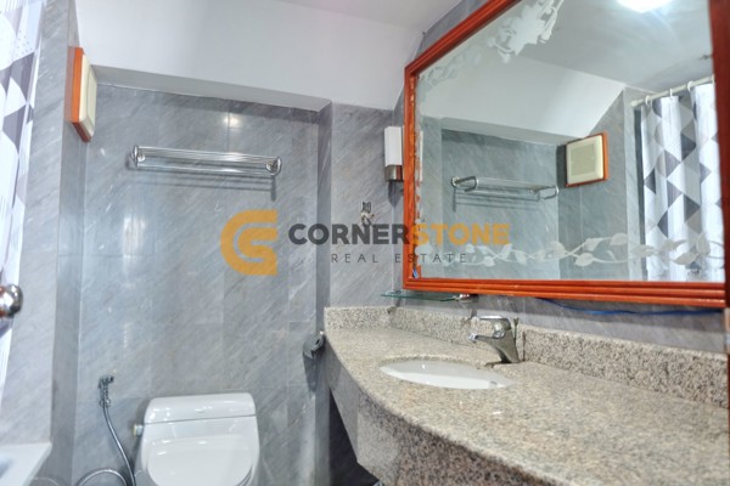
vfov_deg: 53.1
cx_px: 365
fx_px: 487
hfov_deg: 73.7
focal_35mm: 24
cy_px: 243
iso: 200
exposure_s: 1/4
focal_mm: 16
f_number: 3.5
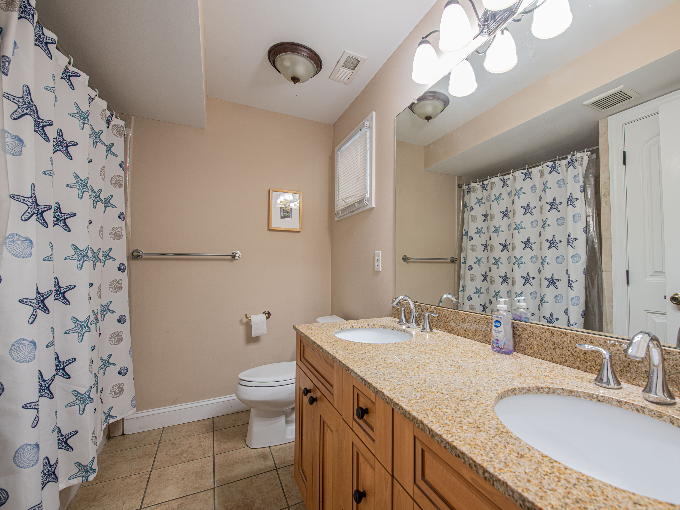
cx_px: 383
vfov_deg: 81.2
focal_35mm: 15
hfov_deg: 97.1
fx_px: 298
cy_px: 255
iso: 125
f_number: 9
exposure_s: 1/2.5
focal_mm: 14
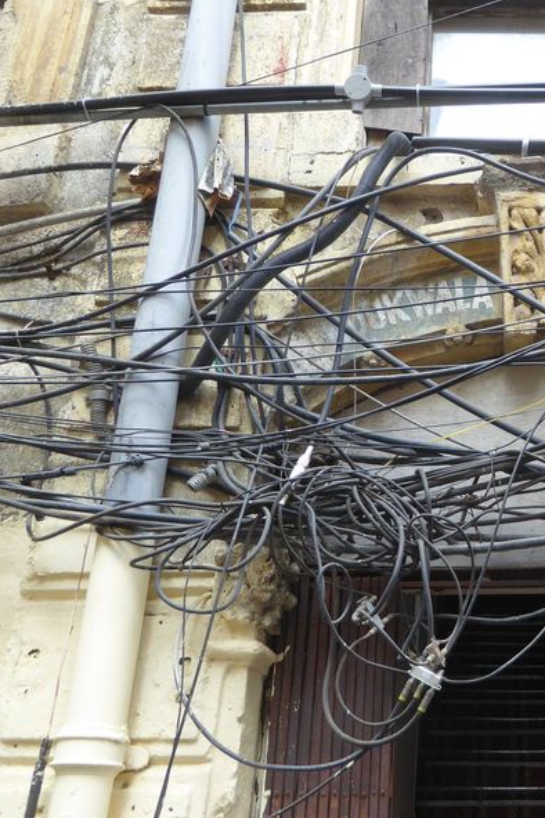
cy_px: 406
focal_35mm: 45
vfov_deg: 43.6
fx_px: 1023
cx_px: 545
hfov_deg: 28.0
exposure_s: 1/60
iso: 100
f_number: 3.5
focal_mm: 5.4
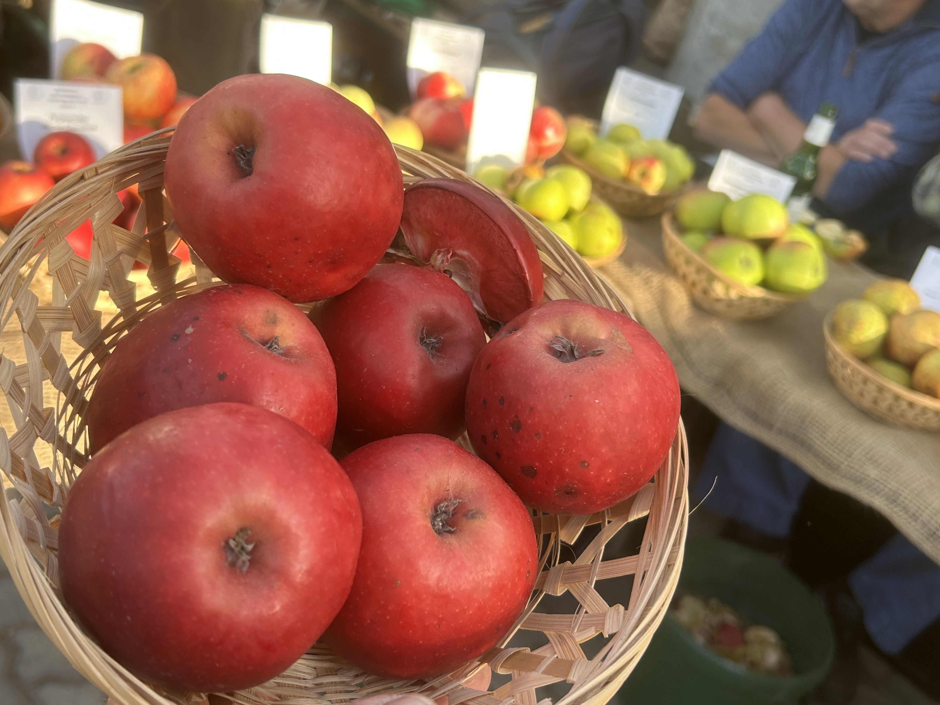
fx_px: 706
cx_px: 470
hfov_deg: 67.3
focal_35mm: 26
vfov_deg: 53.1
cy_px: 352
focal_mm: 5.7
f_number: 1.5
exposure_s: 1/143
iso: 32
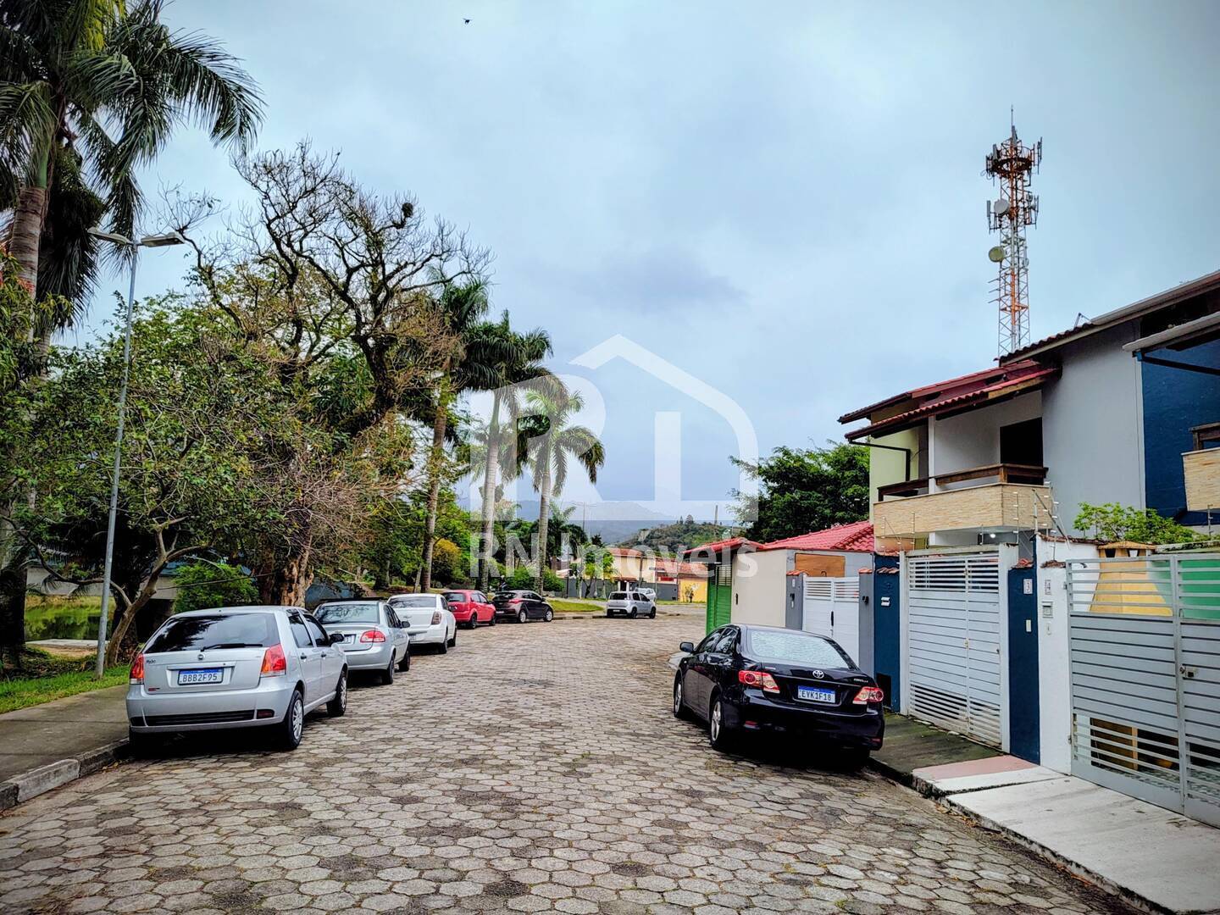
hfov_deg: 73.9
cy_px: 458
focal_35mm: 23
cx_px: 610
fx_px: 811
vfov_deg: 58.9
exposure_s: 1/1042
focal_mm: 5.56
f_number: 1.8
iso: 100
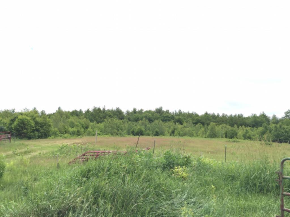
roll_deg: -2.1
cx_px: 145
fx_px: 243
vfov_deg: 48.3
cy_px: 108
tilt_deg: +7.7
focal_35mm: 29
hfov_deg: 61.6
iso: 32
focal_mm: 4.15
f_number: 2.2
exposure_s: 1/760
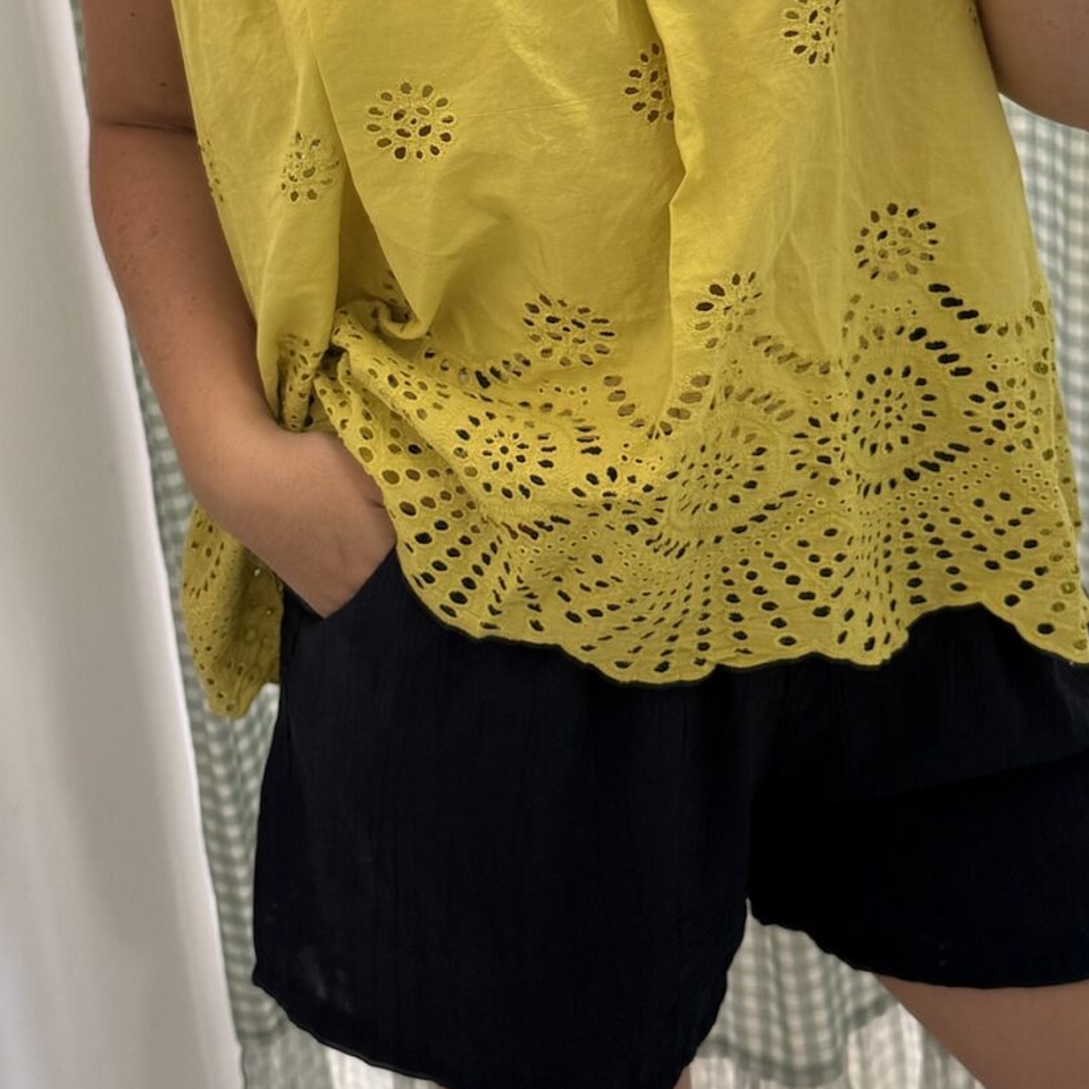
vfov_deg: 25.5
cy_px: 163
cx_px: 532
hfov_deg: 26.1
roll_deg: +5.4
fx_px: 2349
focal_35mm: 66
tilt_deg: -19.4
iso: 200
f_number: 1.78
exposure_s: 1/107
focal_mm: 6.76
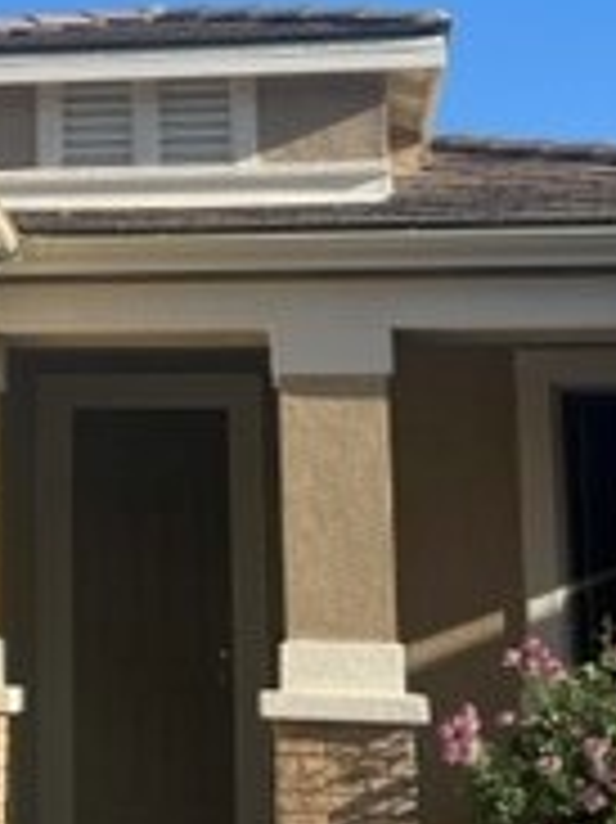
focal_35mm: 91
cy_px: 261
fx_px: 2162
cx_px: -175
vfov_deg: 21.5
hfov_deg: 15.5
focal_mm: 5.1
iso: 50
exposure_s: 1/2268
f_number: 1.6
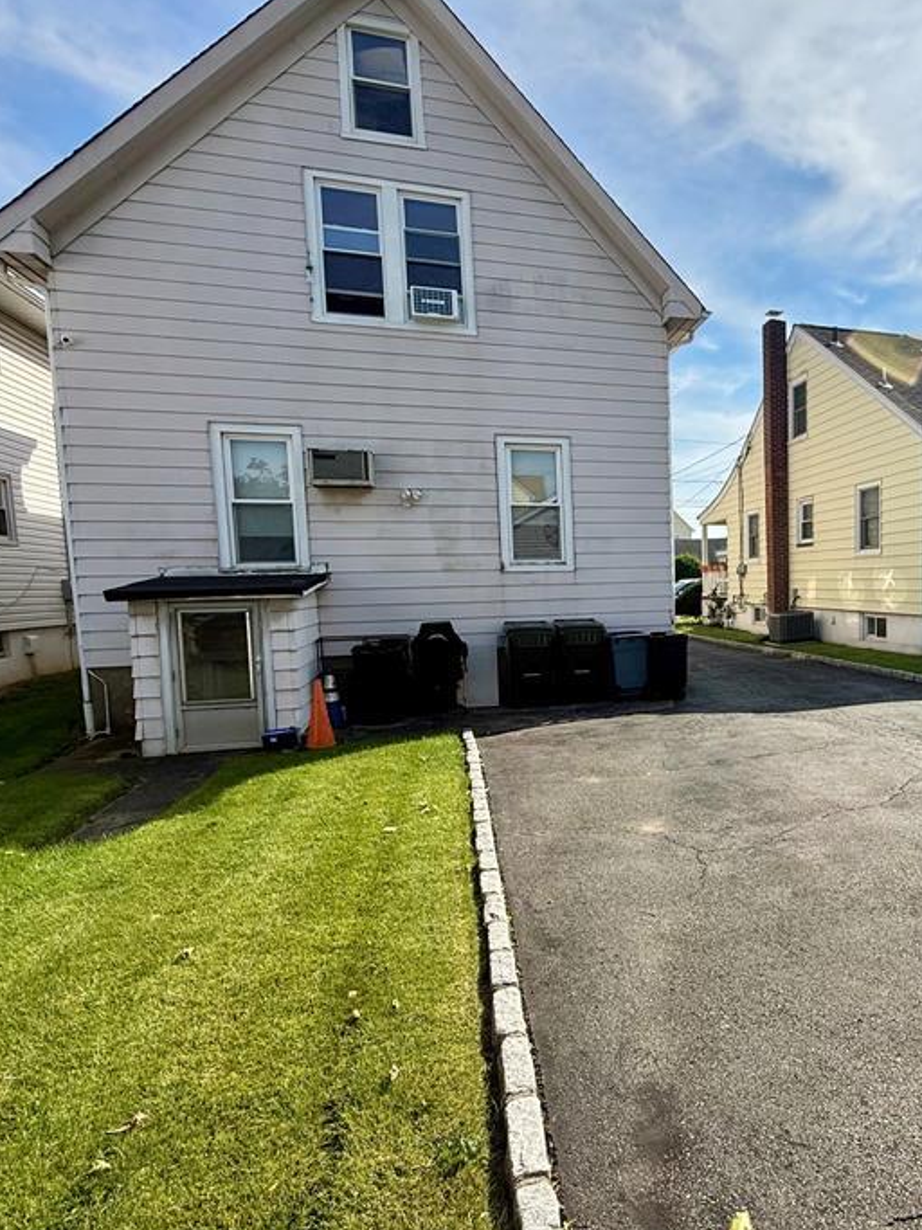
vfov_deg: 79.0
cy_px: 641
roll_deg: +2.0
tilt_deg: -2.8
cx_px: 708
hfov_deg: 59.5
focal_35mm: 21
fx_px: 746
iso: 50
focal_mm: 2.22
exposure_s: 1/1613
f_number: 2.2
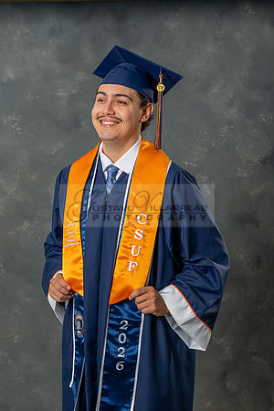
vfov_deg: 24.6
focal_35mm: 83
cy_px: 206
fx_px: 942
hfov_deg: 16.5
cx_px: 105
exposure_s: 1/200
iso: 200
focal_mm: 55
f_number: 3.5
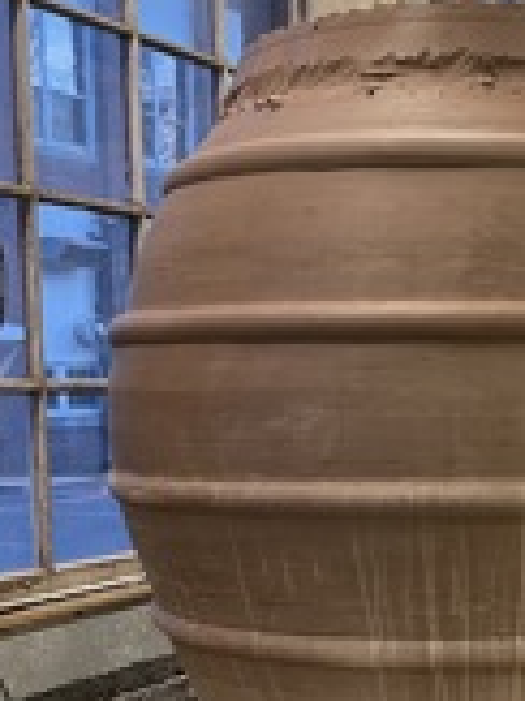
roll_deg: +0.8
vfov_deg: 28.1
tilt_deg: -6.3
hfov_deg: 20.9
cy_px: 538
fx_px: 1377
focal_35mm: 68
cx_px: 525
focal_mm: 4.2
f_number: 1.6
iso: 160
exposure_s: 1/60
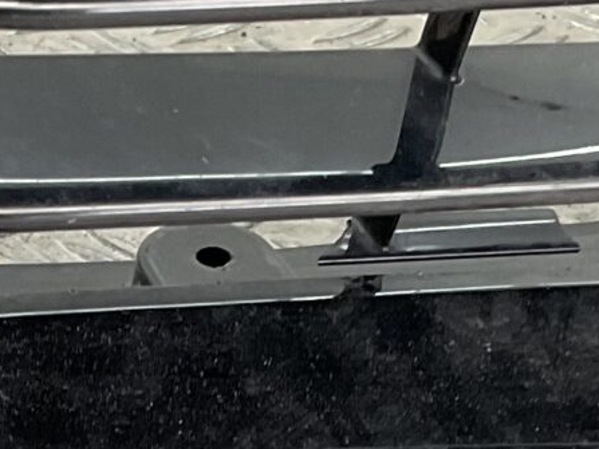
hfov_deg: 11.9
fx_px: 2872
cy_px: 537
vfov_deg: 8.8
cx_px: 135
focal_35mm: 166
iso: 40
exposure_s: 1/100
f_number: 1.8
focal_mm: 3
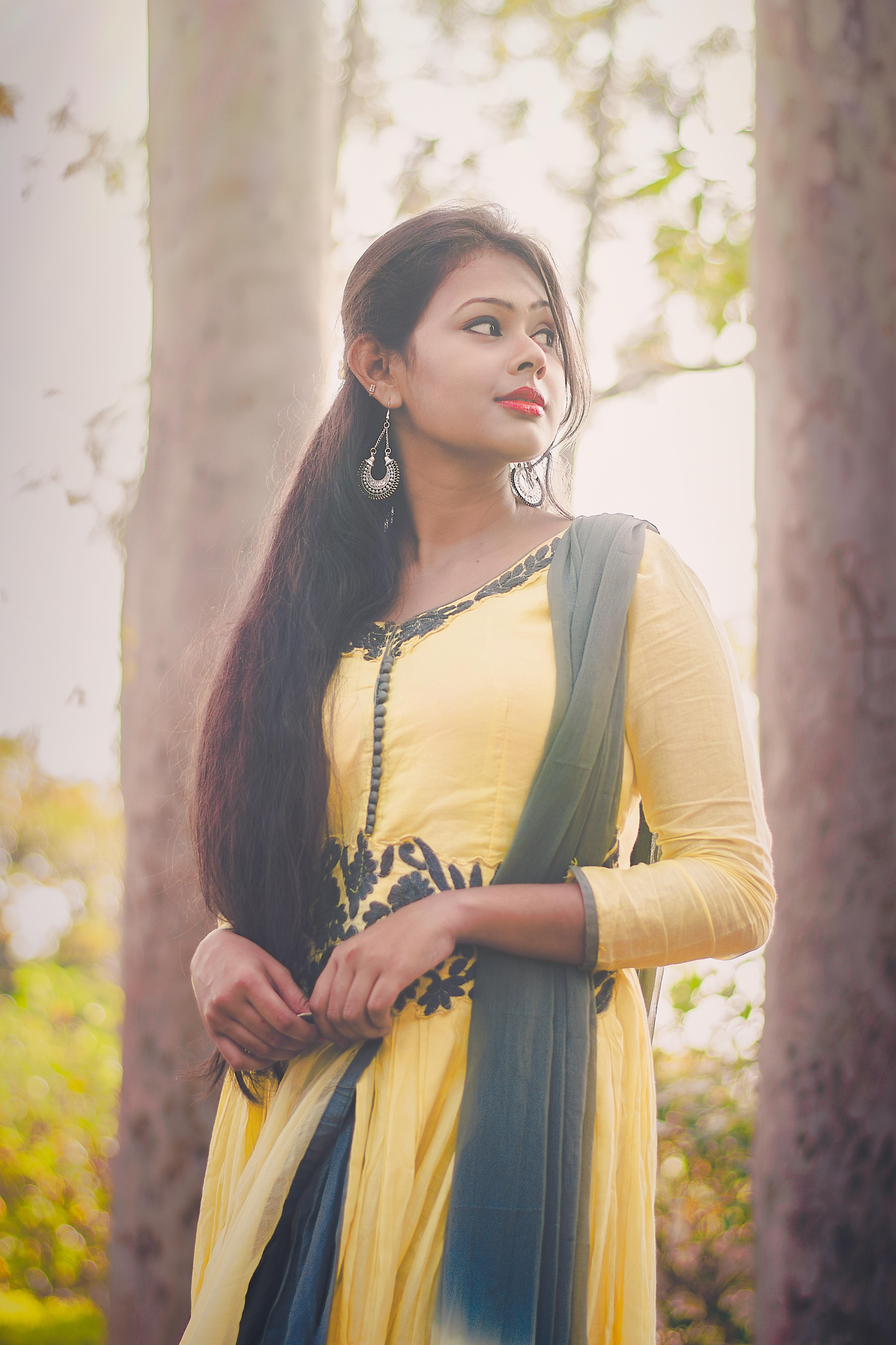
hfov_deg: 18.2
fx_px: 2800
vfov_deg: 27.0
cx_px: 448
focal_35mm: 75
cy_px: 672
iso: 125
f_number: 2
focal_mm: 50
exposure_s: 1/320
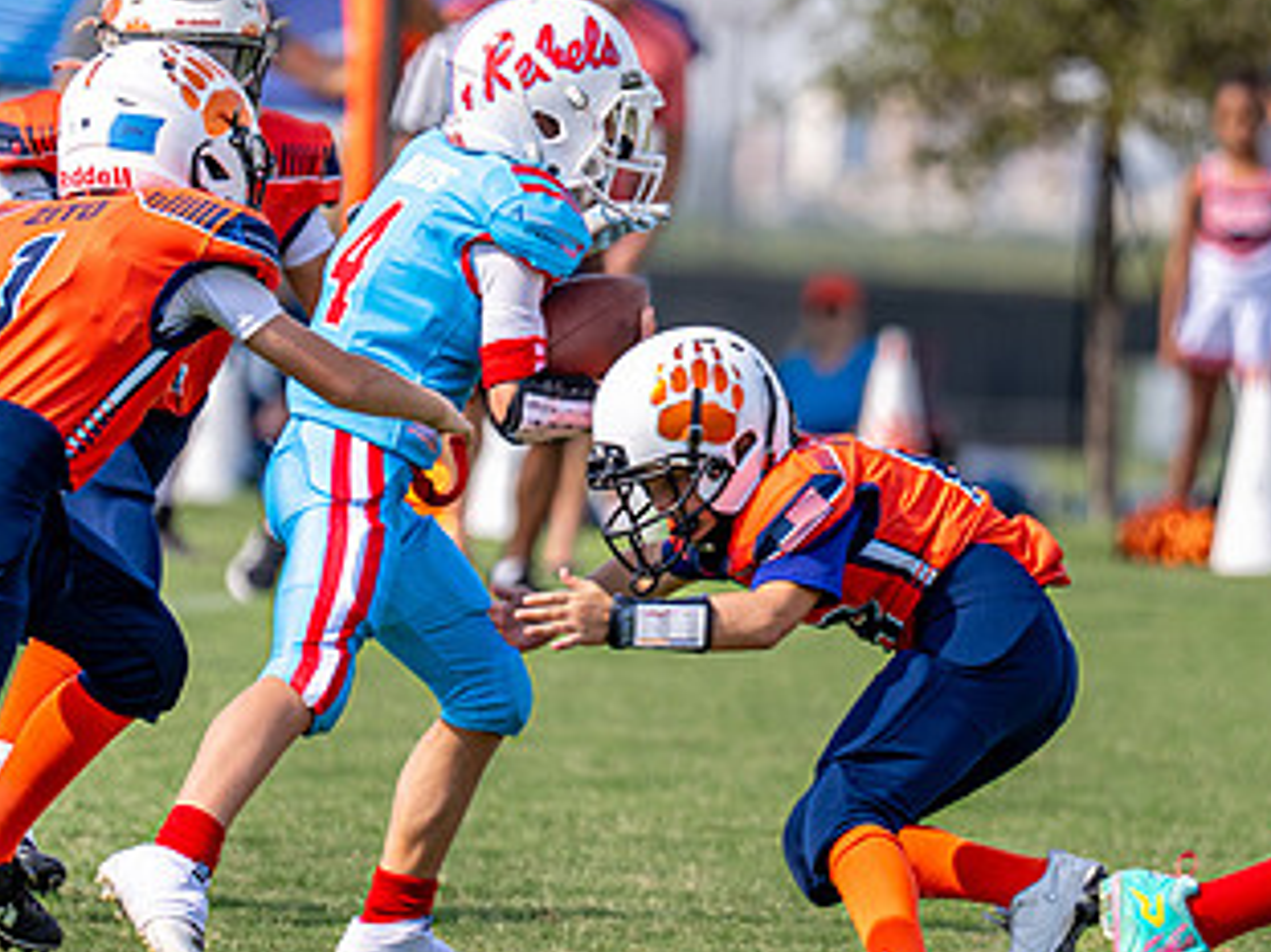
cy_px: 283
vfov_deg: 2.8
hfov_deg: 3.8
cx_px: 544
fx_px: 19342
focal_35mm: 527
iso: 125
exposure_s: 1/2000
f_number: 2.8
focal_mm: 182
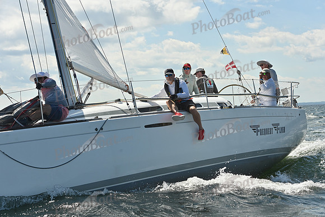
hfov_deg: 28.8
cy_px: 108
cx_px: 162
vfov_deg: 19.5
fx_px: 632
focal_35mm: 70
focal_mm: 70
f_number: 8
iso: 250
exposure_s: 1/1250
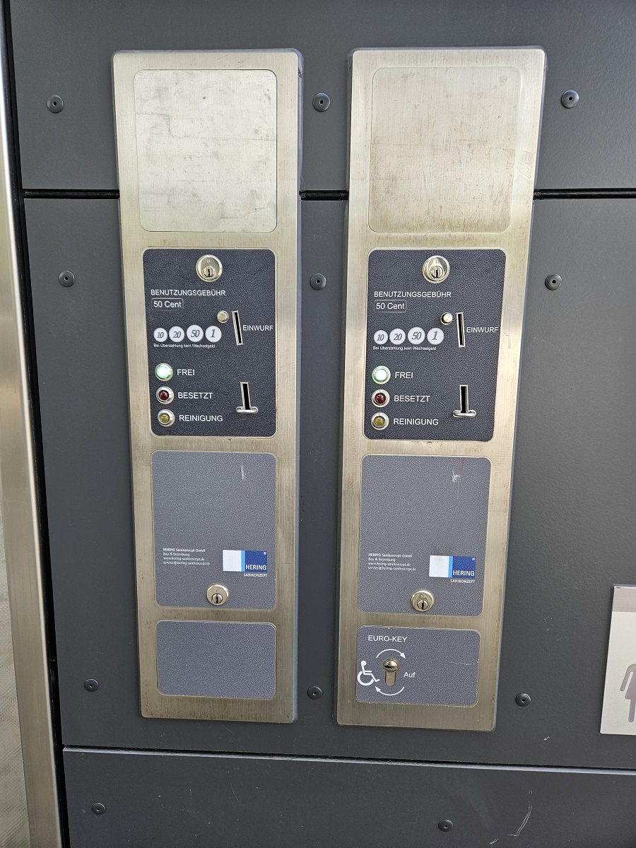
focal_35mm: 23
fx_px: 563
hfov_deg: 58.9
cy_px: 424
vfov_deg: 73.9
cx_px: 318
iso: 40
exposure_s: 1/180
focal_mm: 5.4
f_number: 1.8
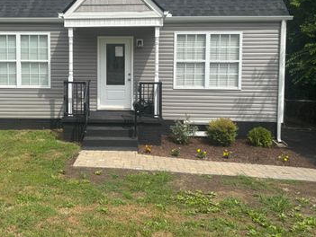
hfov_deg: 49.6
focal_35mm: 37
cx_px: 117
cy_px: 70
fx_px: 338
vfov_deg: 38.1
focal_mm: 5.96
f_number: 1.6
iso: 50
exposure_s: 1/2933
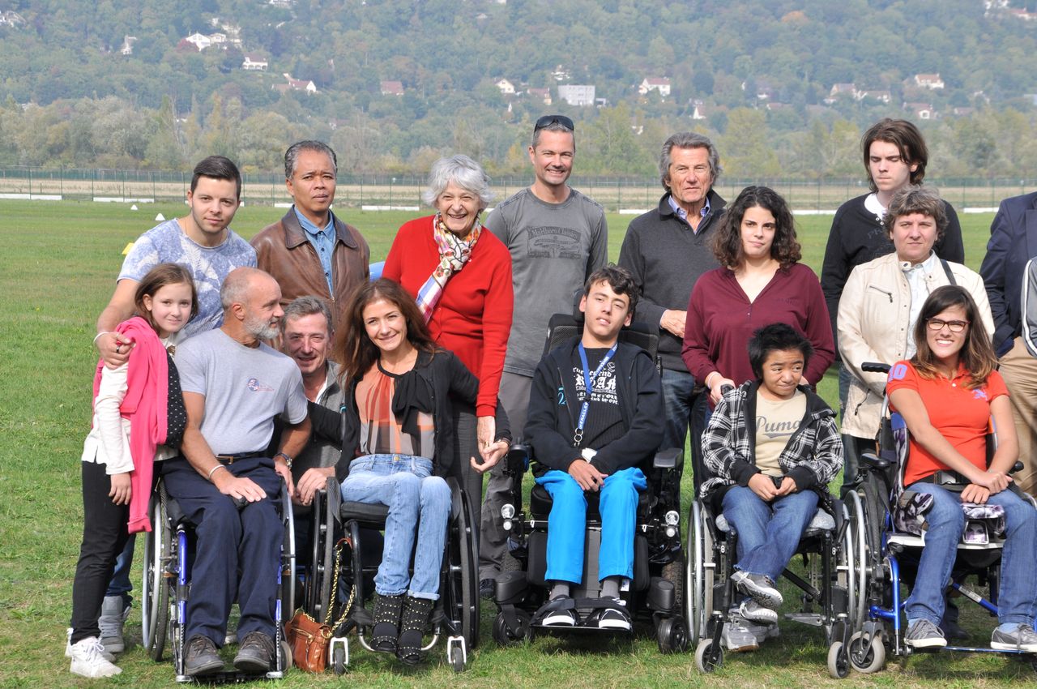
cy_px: 344
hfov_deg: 15.2
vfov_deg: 10.1
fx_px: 3884
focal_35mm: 135
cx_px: 518
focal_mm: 90
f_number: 10
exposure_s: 1/160
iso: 200
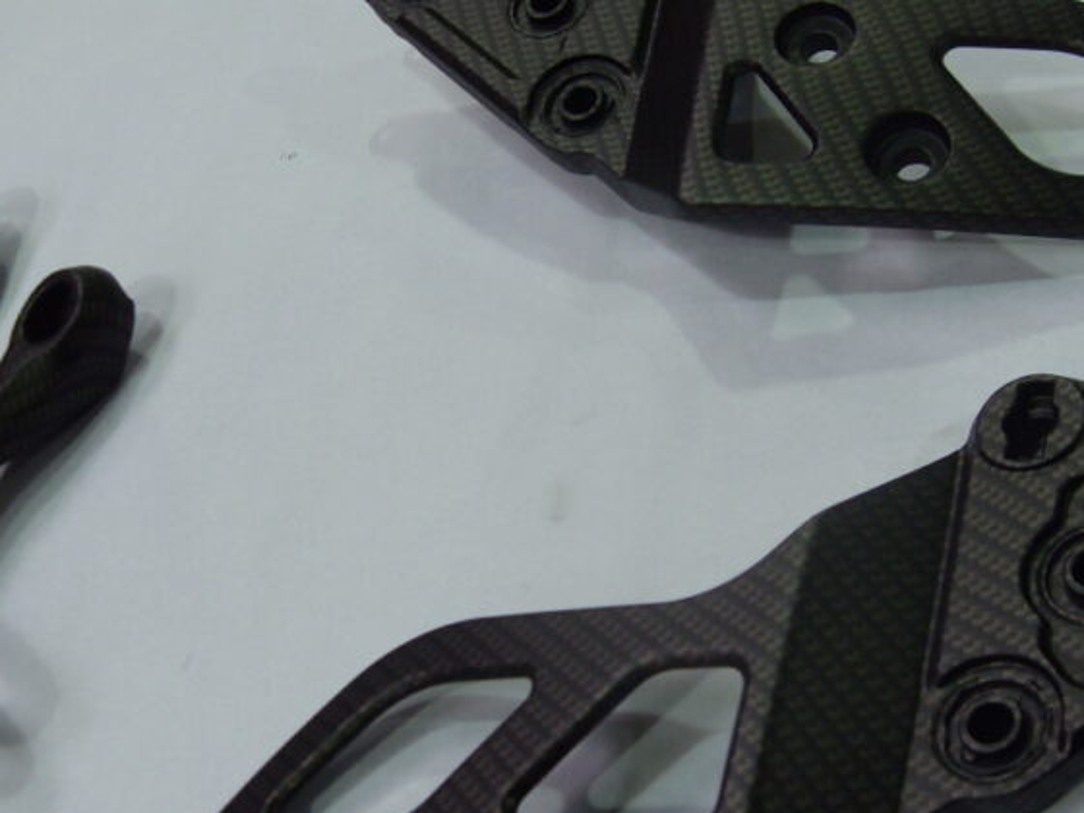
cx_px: 728
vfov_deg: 29.1
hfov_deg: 37.7
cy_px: 472
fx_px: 1566
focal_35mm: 50
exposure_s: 1/45
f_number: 2.8
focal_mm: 6.3
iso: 100
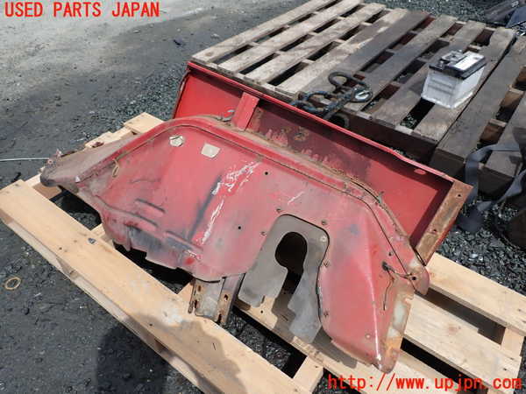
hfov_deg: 69.4
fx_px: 380
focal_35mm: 25
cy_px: 197
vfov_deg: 54.9
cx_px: 263
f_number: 8
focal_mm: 4.5
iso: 100
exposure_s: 1/200
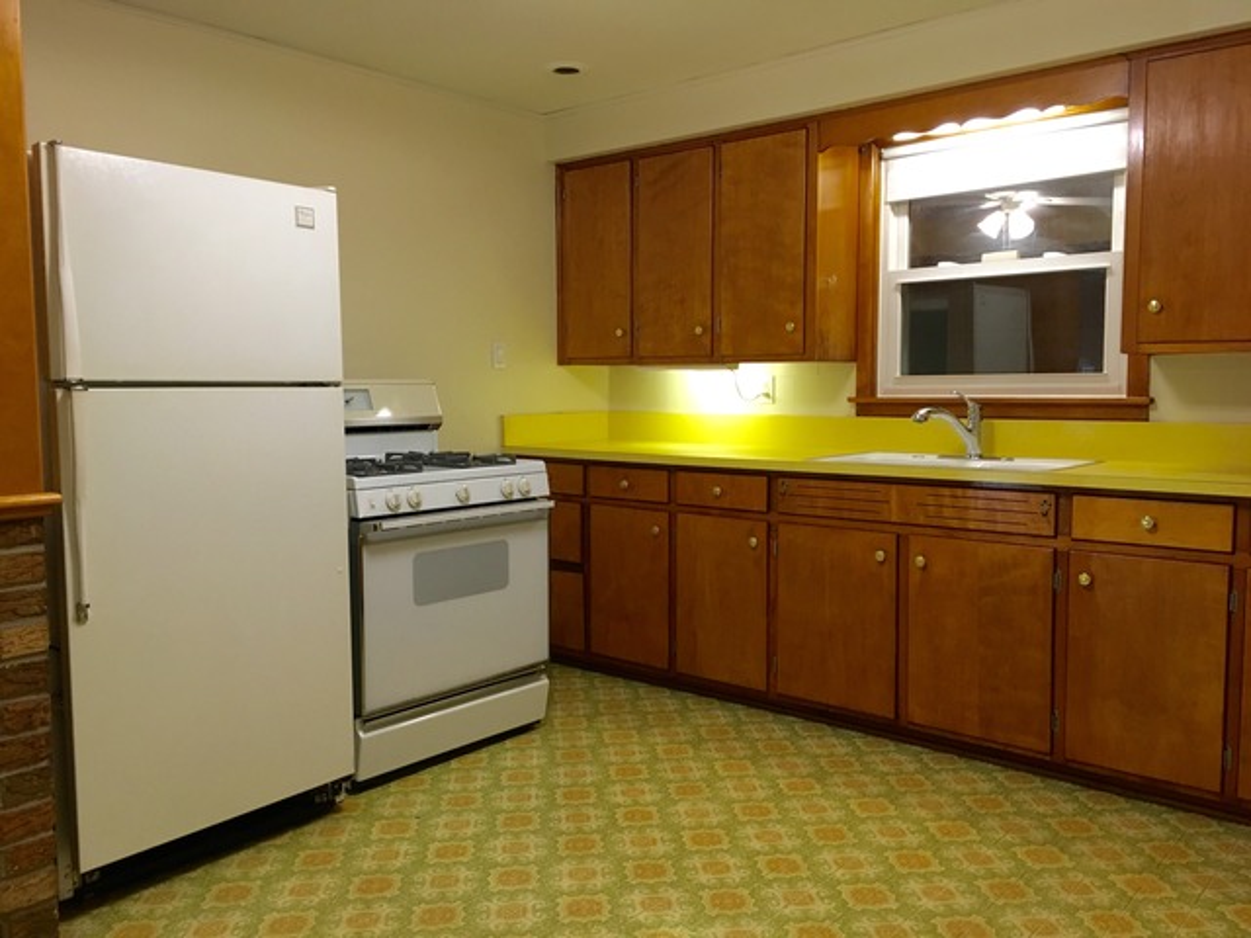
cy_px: 469
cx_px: 626
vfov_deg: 48.2
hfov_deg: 61.7
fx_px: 1048
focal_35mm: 29
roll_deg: -0.8
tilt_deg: -3.8
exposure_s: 1/30
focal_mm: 4.15
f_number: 2.2
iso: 100
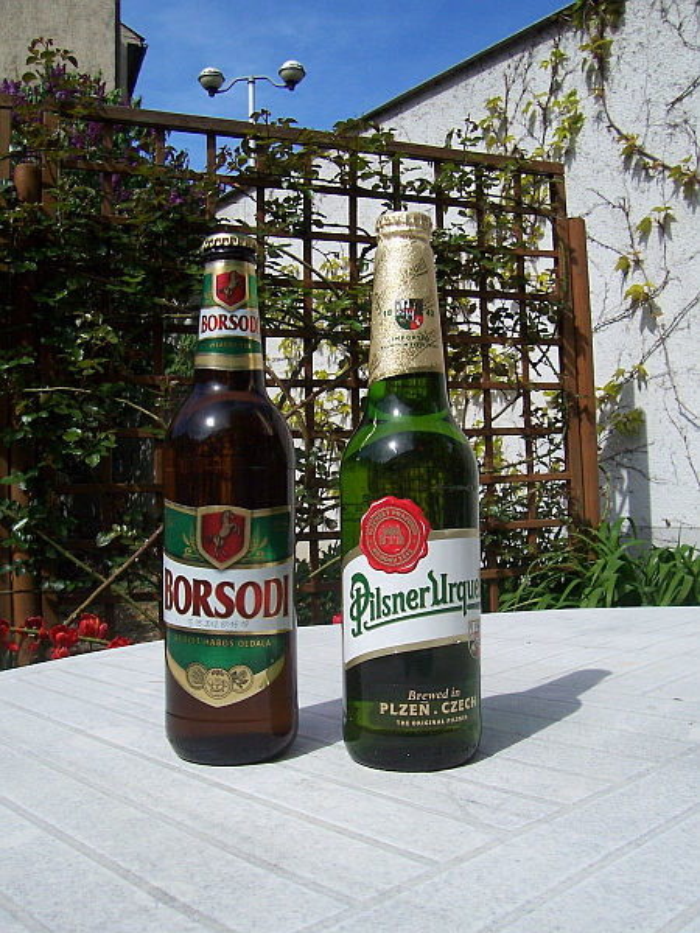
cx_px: 350
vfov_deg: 54.0
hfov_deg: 41.8
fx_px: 917
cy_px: 466
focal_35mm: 34
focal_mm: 5.6
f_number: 5.6
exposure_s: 1/500
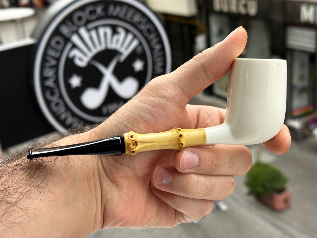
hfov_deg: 39.7
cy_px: 119
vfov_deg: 30.3
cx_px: 158
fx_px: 440
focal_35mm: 48
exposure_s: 1/623
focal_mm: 6.86
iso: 64
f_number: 1.78
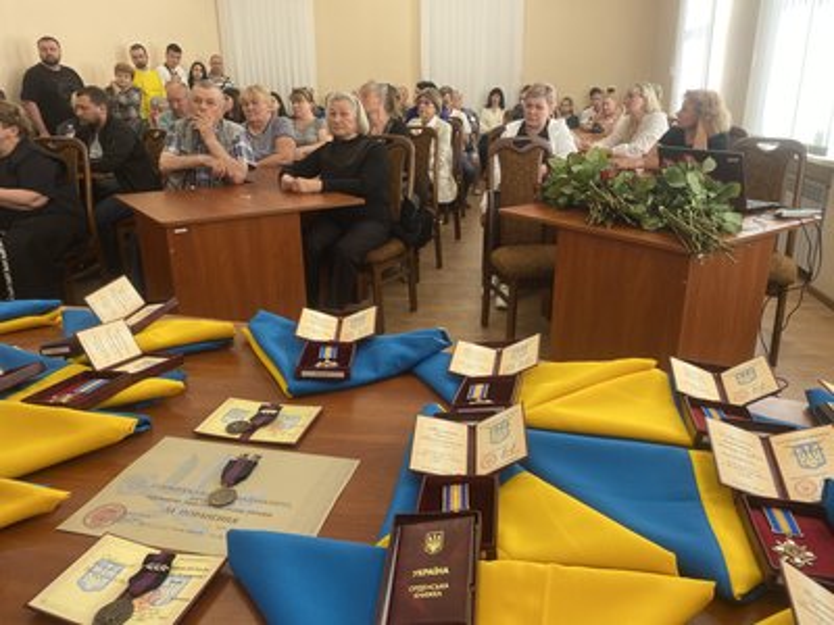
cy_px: 312
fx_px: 626
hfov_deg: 67.3
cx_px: 417
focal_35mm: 26
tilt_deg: -19.6
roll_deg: +1.4
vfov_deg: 53.1
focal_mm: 4.25
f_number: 1.8
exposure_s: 1/121
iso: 80
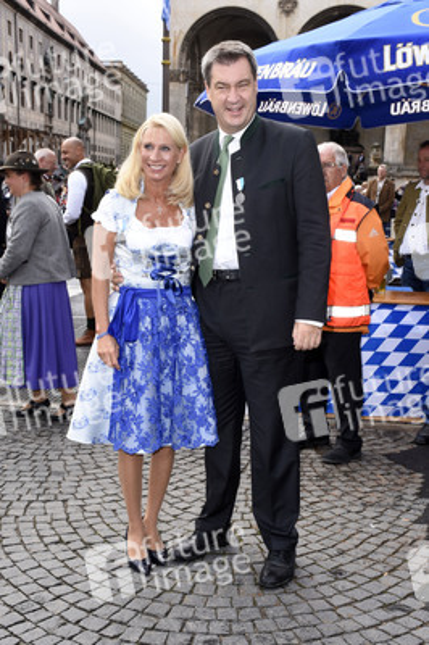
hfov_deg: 28.0
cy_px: 322
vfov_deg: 41.1
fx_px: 859
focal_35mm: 48
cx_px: 214
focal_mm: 32
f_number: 8
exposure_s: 1/160
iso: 320
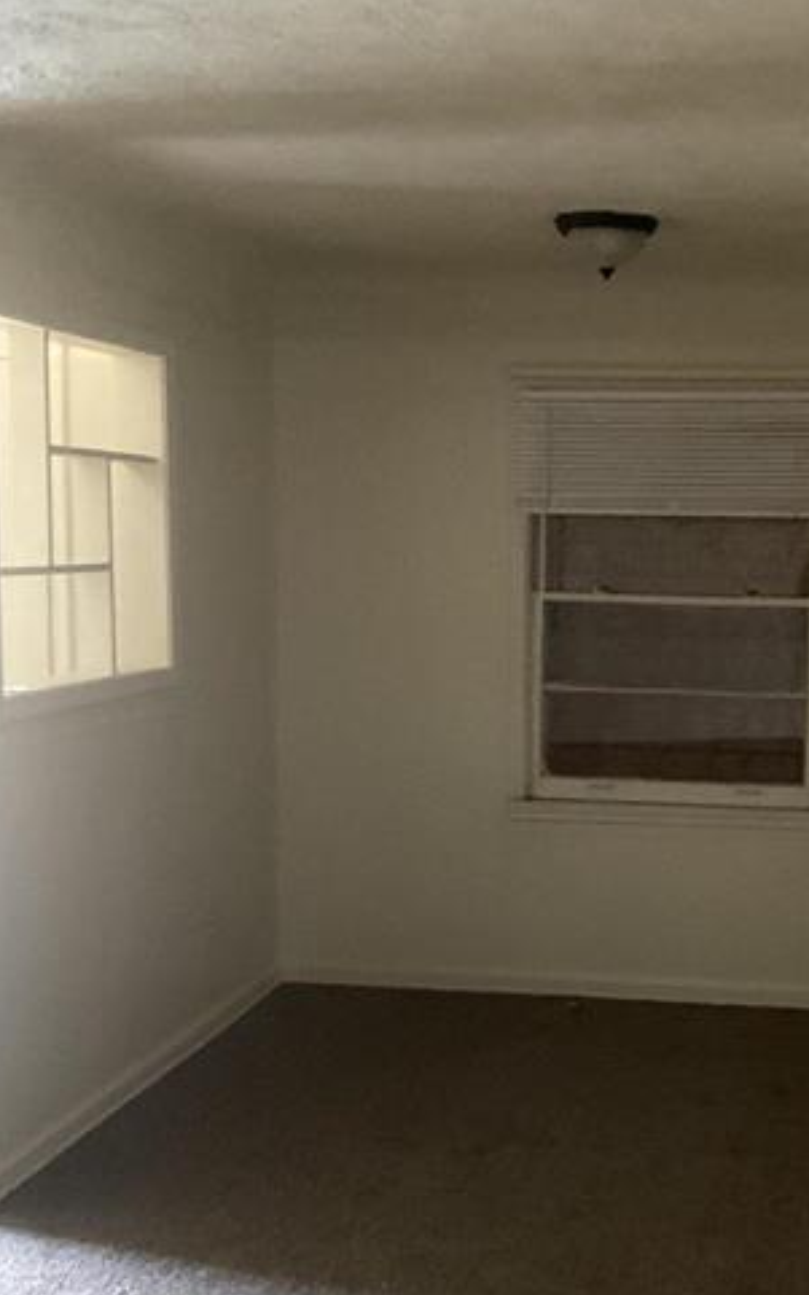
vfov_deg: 41.0
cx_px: 661
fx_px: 1730
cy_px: 744
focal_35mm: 49
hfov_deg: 25.8
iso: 500
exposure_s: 1/30
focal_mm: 3
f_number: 1.8
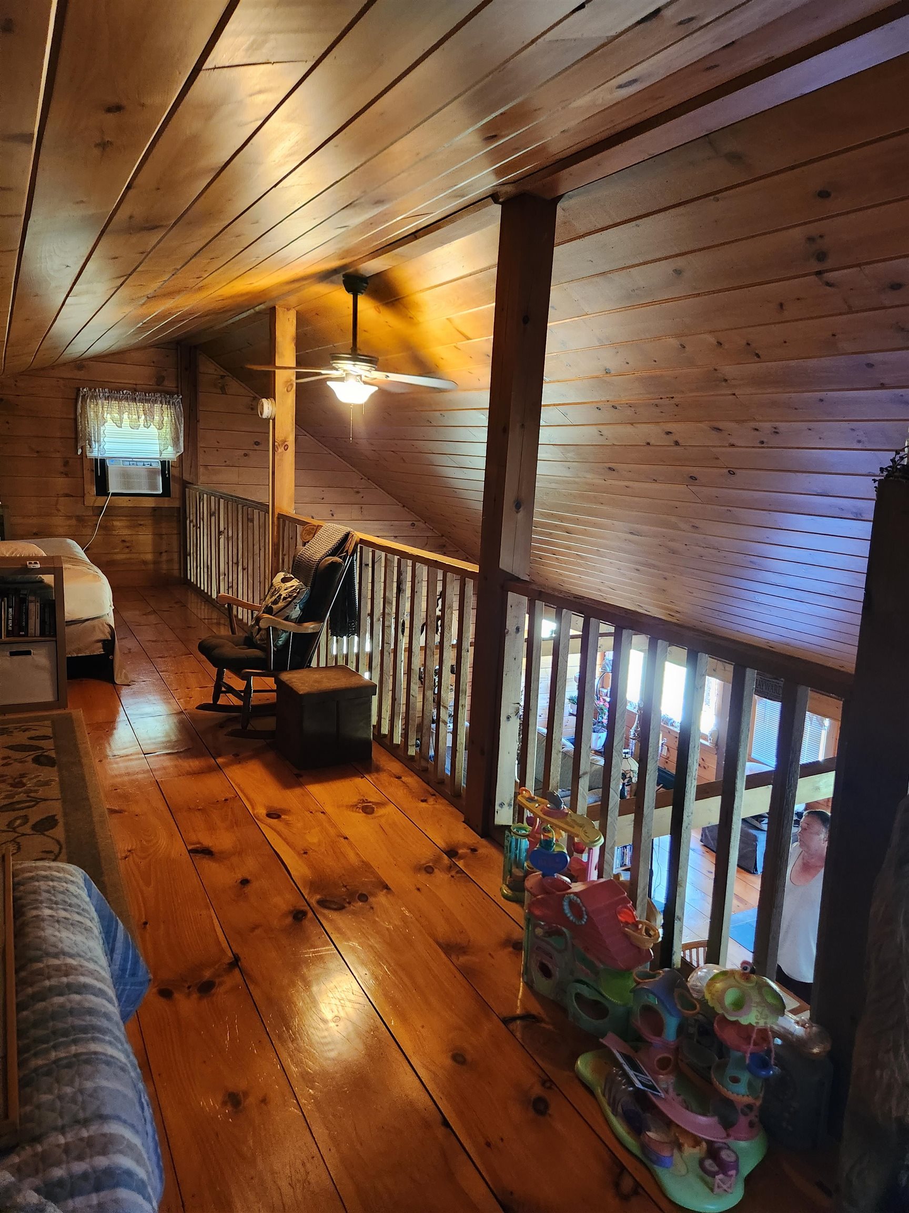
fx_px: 805
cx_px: 454
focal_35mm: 23
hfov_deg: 58.9
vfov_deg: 73.9
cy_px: 606
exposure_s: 1/60
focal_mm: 5.4
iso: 800
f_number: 1.8
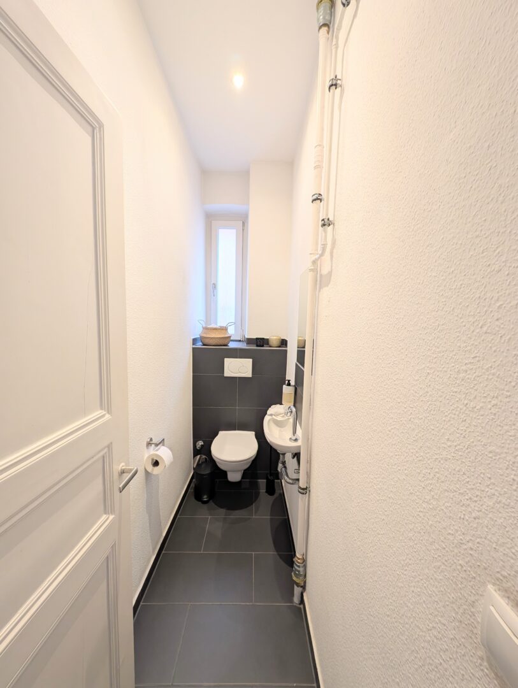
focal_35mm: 12
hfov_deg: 94.6
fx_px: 239
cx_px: 259
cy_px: 344
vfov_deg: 110.5
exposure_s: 1/25
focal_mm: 2.23
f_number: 1.95
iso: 66
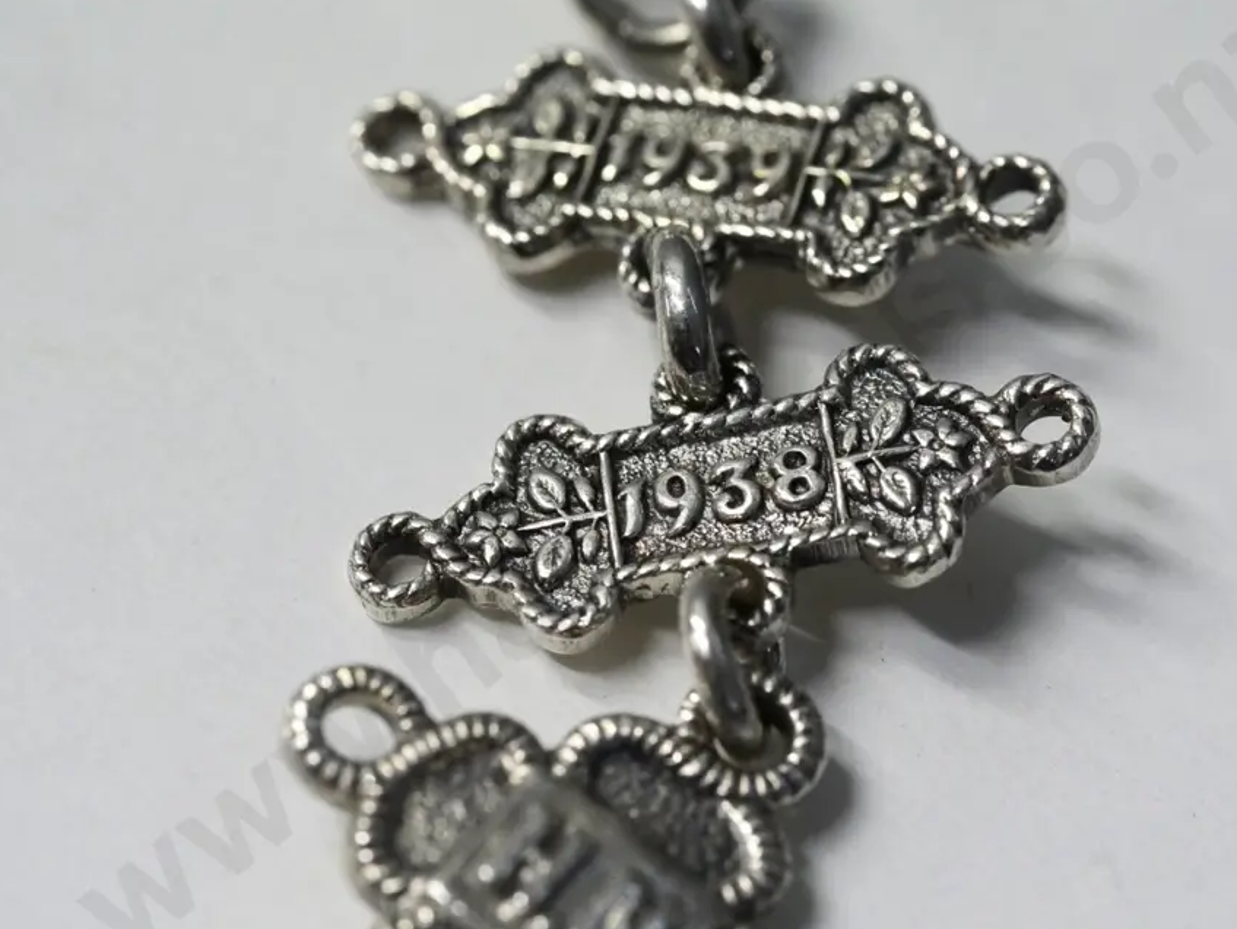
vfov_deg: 10.2
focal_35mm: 145
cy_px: 483
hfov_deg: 13.6
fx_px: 5184
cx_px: 694
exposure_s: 1/125
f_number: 5.6
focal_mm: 60
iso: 3200
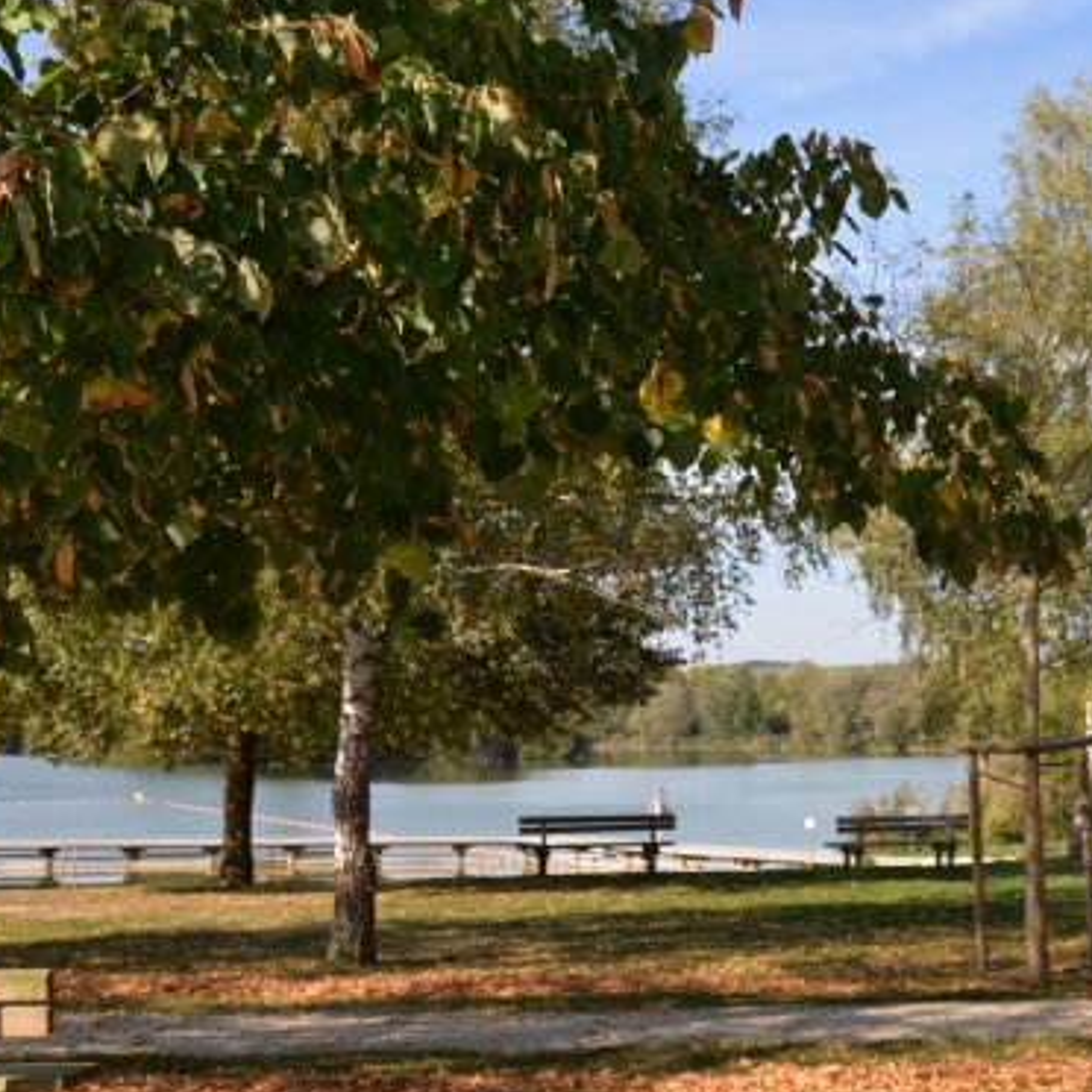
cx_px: 798
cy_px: 574
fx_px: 1999
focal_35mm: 56
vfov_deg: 30.6
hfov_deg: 30.1
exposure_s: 1/200
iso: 100
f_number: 7.1
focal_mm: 35
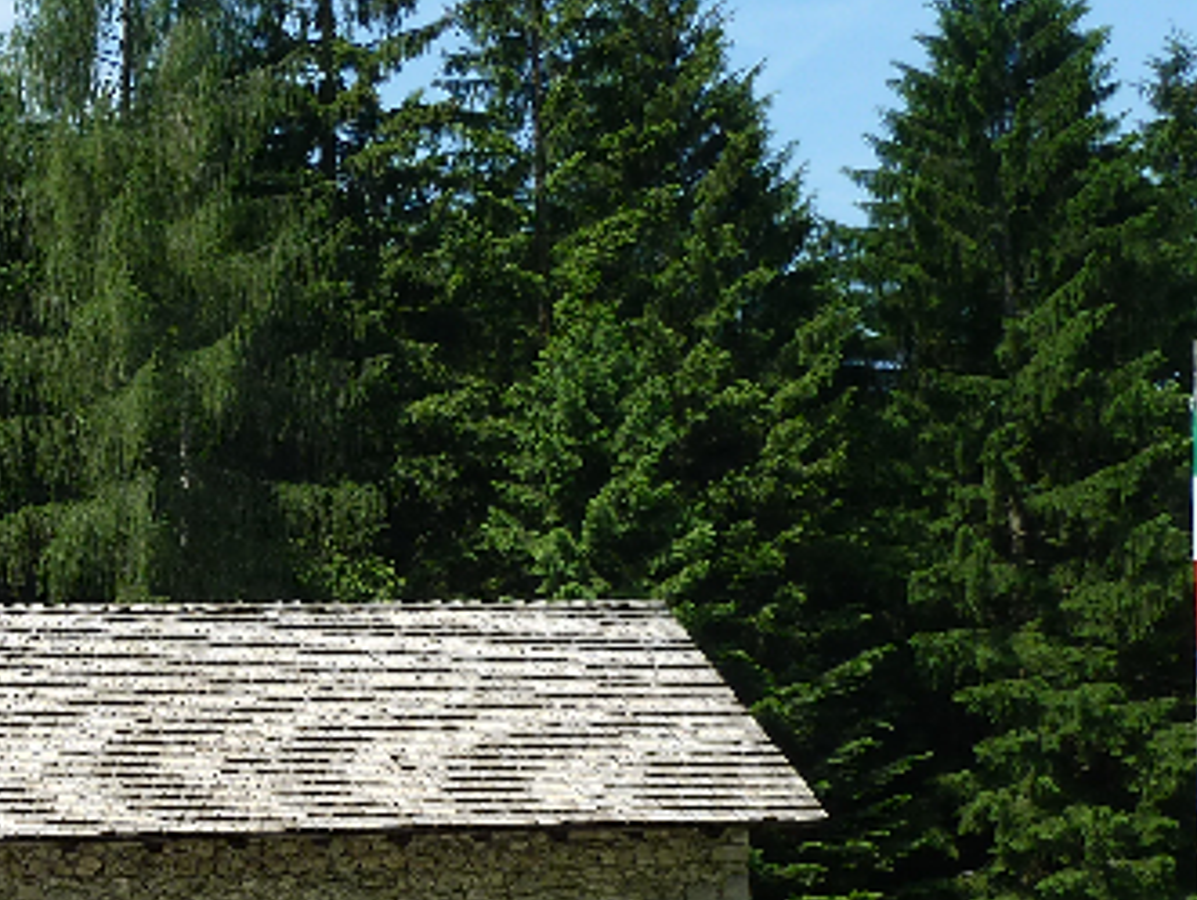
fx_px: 2423
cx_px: 43
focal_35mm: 70
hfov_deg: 26.5
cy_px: 835
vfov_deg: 20.6
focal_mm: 4.7
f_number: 4
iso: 80
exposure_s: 1/400
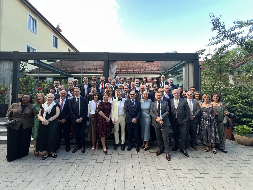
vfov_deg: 89.9
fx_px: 95
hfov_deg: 106.2
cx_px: 126
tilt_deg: +1.3
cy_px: 95
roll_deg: +0.1
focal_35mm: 13
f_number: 1.8
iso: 100
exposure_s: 1/99
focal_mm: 1.57
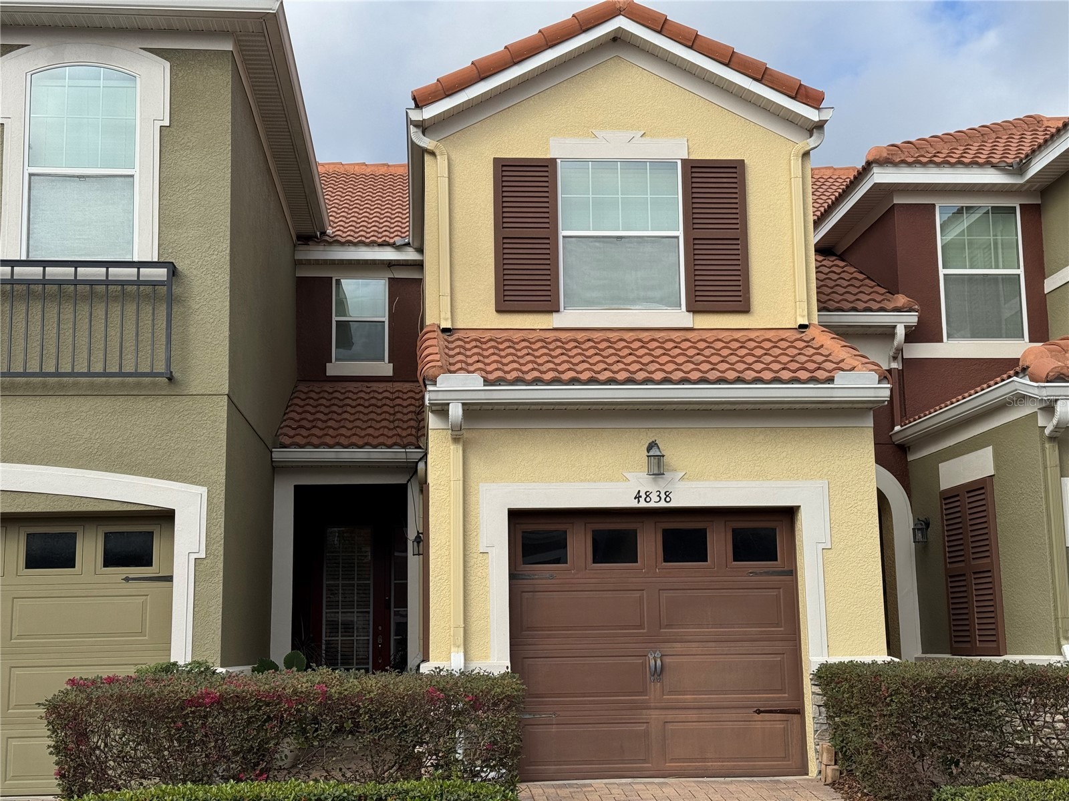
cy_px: 400
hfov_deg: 39.7
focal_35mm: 48
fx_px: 1482
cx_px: 534
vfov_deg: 30.3
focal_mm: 6.76
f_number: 1.78
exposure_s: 1/3610
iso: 64
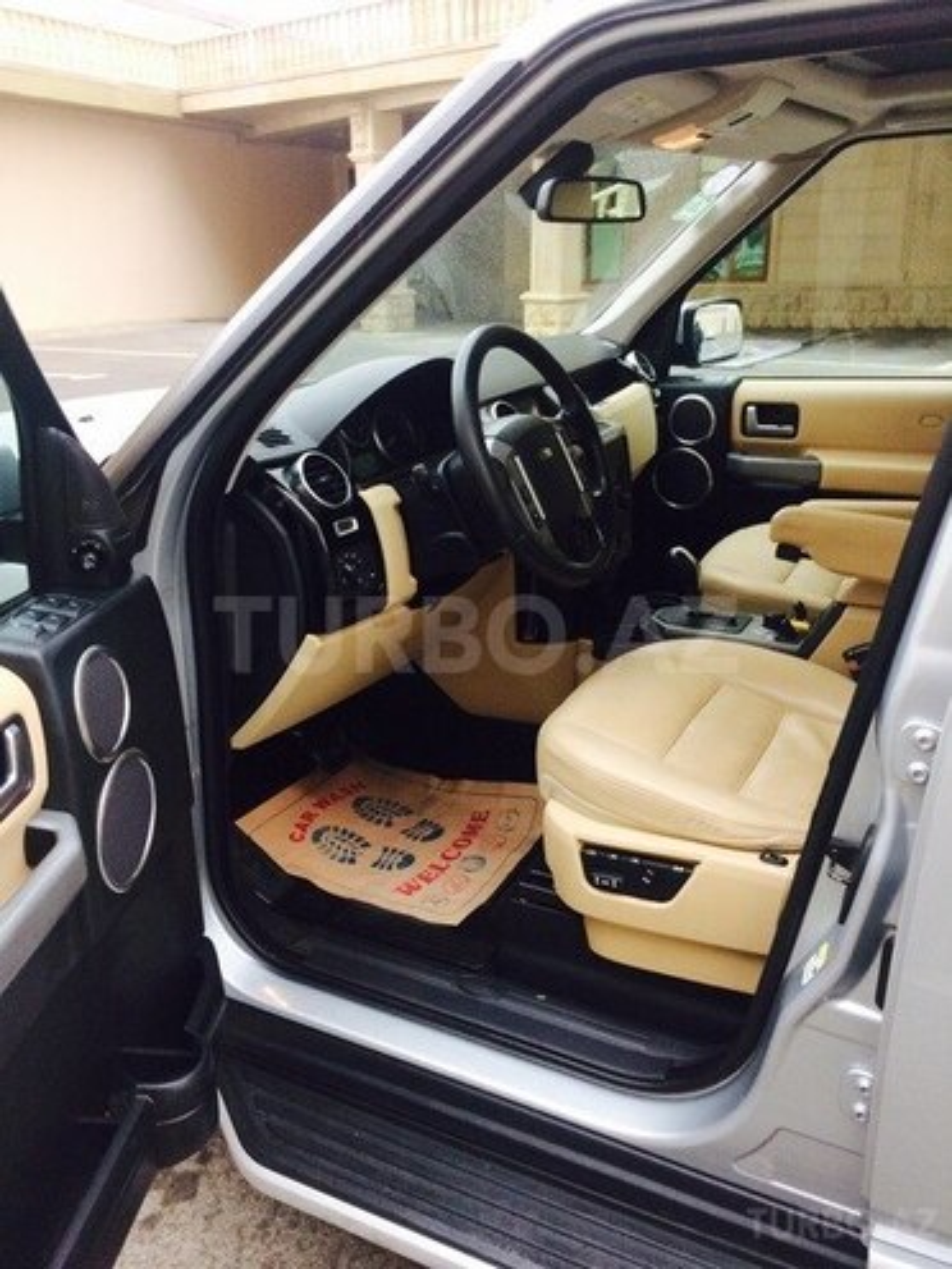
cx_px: 476
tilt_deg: -22.0
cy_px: 634
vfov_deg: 61.7
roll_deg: +1.8
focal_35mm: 29
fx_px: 1063
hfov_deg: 48.2
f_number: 2.2
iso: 80
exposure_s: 1/33
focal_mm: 4.15
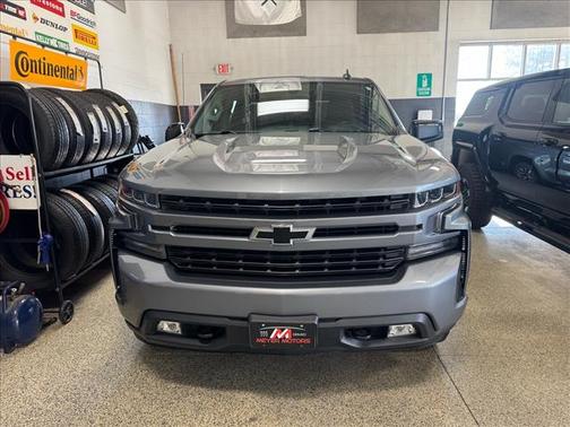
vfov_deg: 56.8
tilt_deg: -12.0
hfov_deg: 71.6
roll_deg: +1.0
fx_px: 395
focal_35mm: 24
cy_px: 214
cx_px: 285
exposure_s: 1/60
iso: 100
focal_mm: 6.76
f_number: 1.78
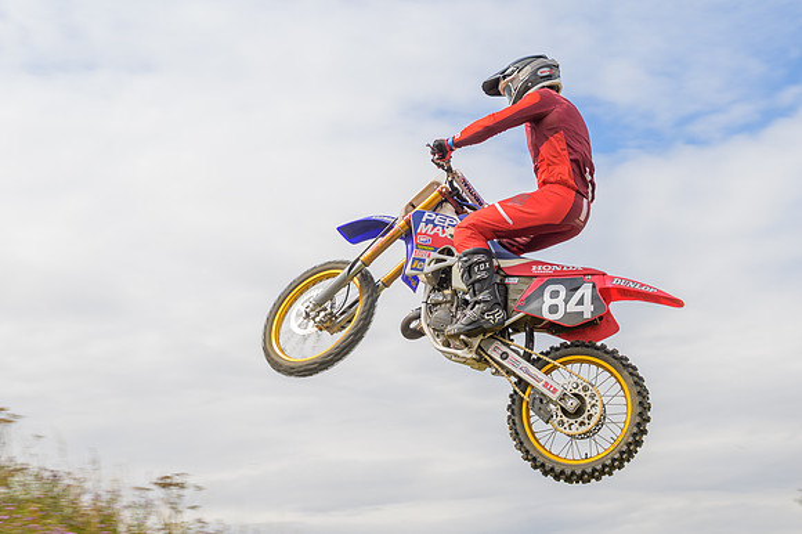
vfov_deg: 25.3
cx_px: 428
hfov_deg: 37.3
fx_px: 1186
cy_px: 214
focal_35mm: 53
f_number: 4
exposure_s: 1/320
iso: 50
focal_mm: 24
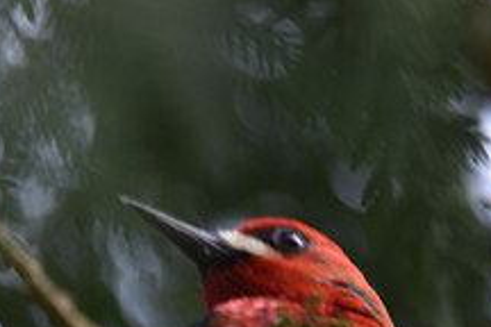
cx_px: 309
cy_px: 433
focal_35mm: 2419
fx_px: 32990
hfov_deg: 0.9
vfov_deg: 0.6
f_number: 6.3
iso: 400
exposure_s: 1/40
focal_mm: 600
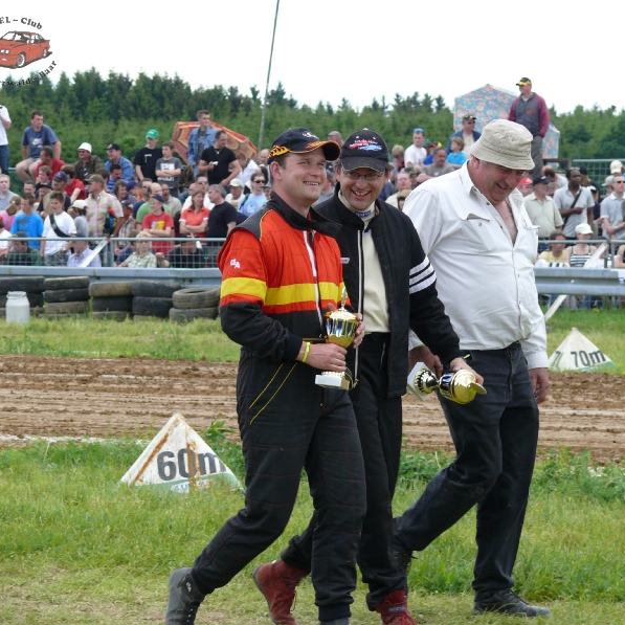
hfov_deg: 8.0
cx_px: 370
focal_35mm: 219
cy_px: 313
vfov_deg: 8.0
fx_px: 4474
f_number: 4
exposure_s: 1/250
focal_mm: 39
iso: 100
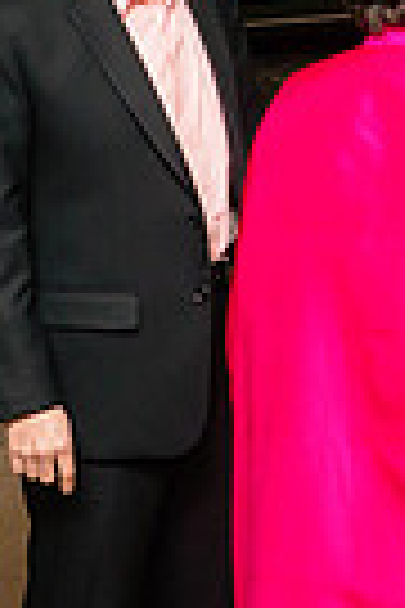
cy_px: 63
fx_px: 2480
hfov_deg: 8.9
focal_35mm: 147
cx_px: 724
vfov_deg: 13.8
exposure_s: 1/125
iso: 1600
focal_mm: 15
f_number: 2.8
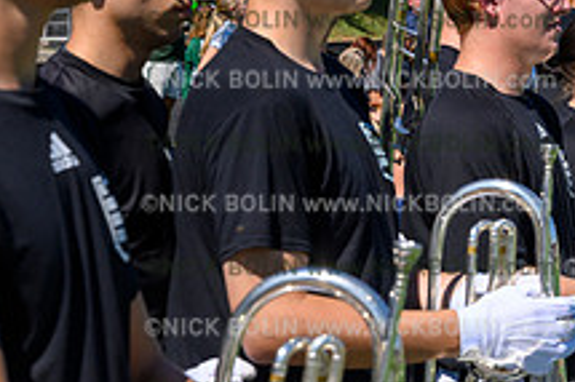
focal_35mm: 162
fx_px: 2585
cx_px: 768
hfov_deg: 12.3
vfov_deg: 8.4
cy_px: 81
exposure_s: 1/640
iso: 160
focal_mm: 60
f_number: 8
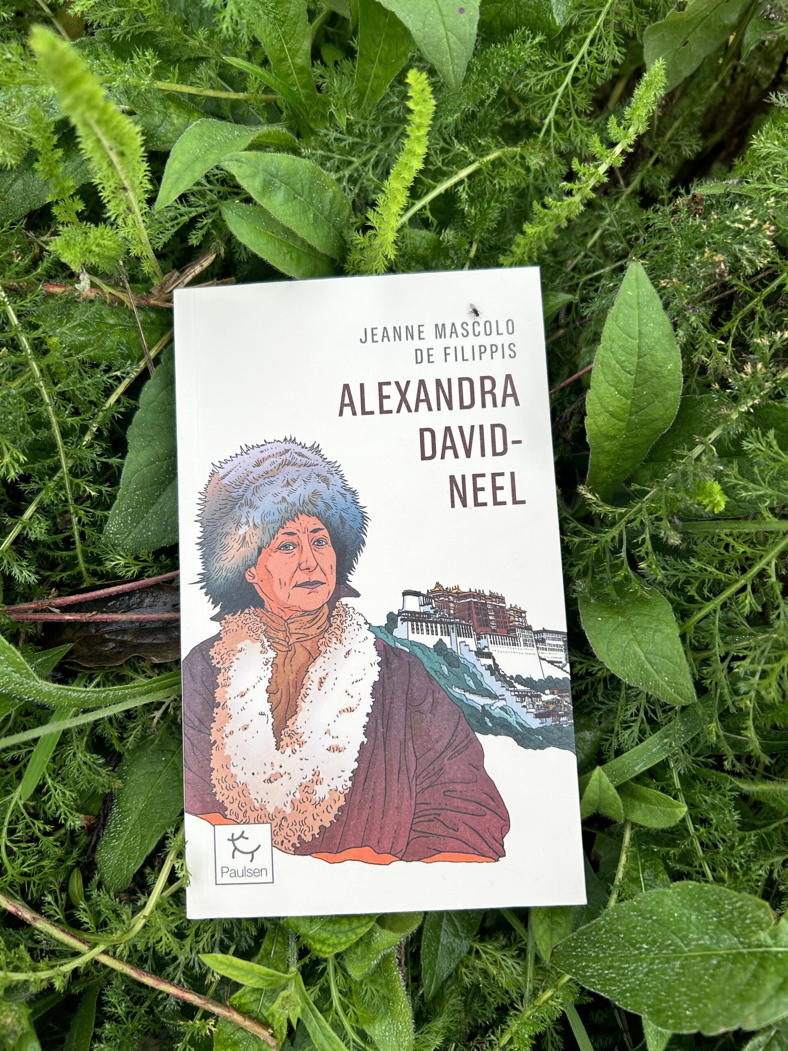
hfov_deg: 53.1
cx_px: 394
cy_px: 526
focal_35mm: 26
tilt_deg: -68.7
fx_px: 789
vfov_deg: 67.3
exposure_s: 1/687
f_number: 1.5
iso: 50
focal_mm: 5.7
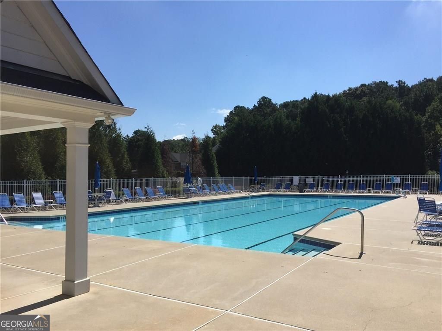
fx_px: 370
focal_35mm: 29
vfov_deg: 48.2
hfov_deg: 61.7
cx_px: 221
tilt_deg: +1.5
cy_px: 166
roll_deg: +0.2
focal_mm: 4.15
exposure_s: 1/2825
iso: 32
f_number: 2.2
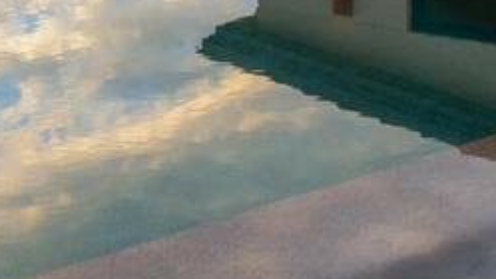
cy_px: -333
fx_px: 1447
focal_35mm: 110
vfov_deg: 10.0
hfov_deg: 19.2
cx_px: 434
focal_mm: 17
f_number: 4.5
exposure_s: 1/1250
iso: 100
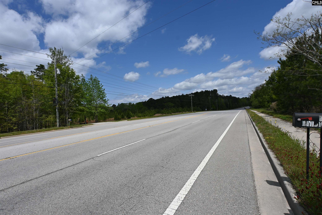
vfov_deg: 67.4
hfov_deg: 90.0
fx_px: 161
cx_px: 161
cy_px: 108
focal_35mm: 18
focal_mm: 12
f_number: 8
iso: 100
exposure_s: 1/500
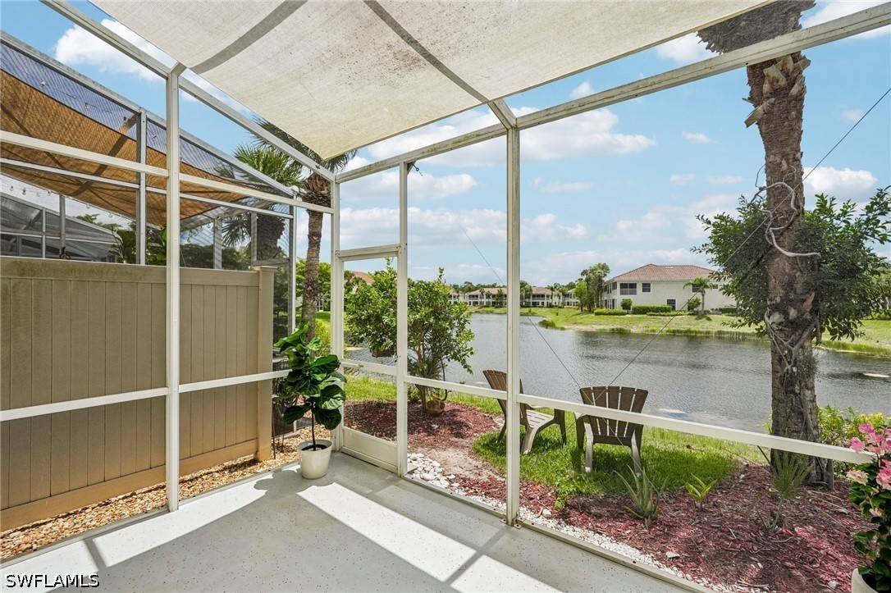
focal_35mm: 16
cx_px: 446
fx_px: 408
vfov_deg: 72.0
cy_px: 296
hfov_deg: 95.0
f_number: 8
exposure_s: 1/1000
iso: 400
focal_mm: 16.5
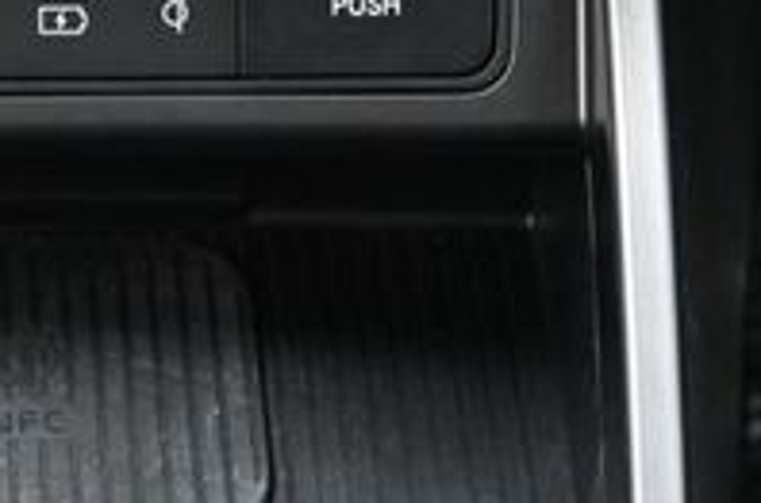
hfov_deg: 8.5
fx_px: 5124
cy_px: 372
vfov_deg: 5.6
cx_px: 54
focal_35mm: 243
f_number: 6.3
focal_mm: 50
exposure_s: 1/125
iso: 2000
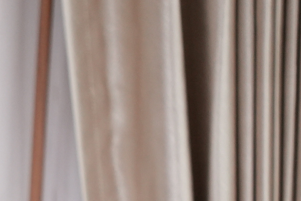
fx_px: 5175
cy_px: 699
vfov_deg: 2.2
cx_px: -724
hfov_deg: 3.2
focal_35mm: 619
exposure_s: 1/100
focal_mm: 85
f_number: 2.2
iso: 800
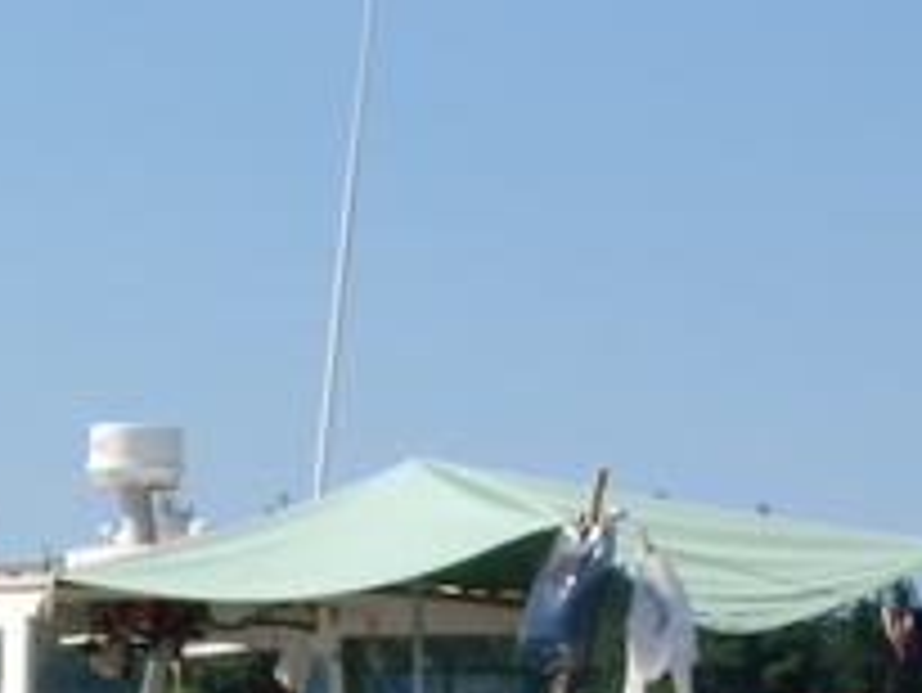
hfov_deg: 8.1
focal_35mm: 243
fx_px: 6476
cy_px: 824
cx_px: 504
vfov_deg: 6.1
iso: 50
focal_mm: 12
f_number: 7.2
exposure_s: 1/296
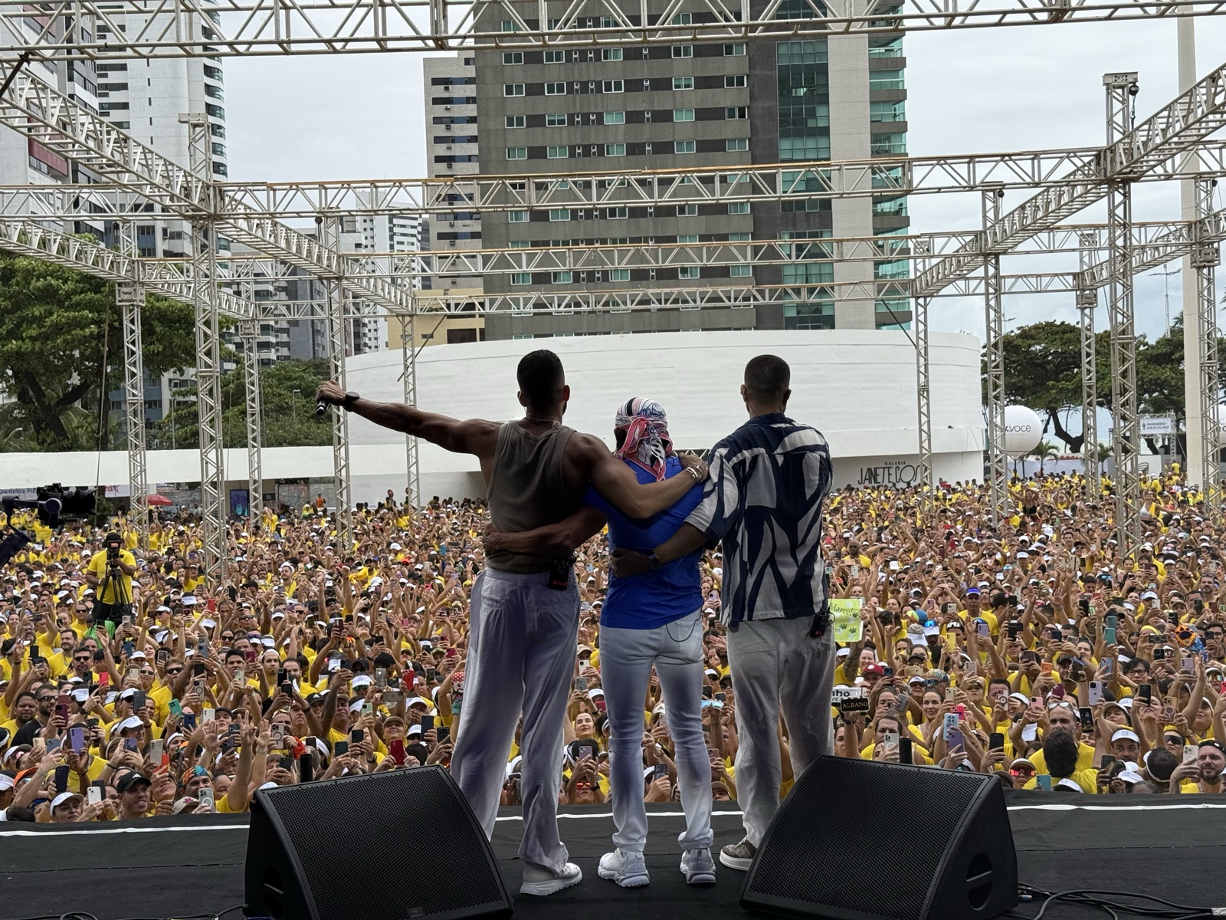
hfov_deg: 39.7
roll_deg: +1.8
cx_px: 613
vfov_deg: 30.3
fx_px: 1700
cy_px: 460
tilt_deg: +0.0
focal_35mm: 48
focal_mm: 6.76
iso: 80
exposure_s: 1/5208
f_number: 1.78
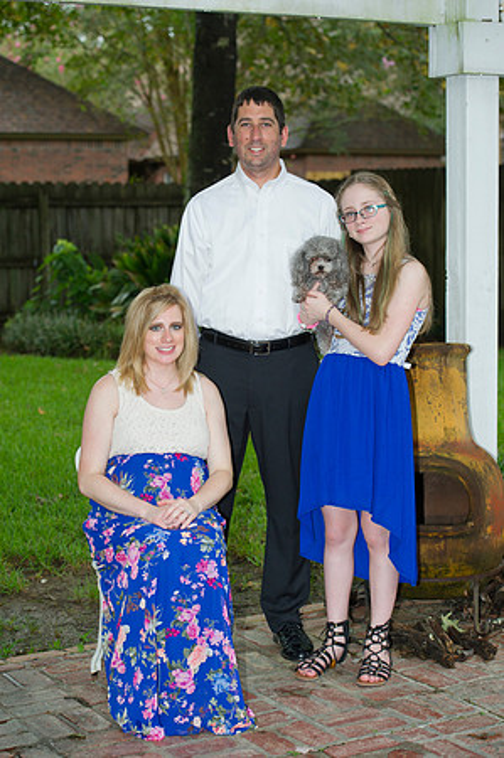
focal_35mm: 70
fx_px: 1473
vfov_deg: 28.9
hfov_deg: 19.4
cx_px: 252
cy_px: 379
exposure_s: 1/250
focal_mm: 70
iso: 640
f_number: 4
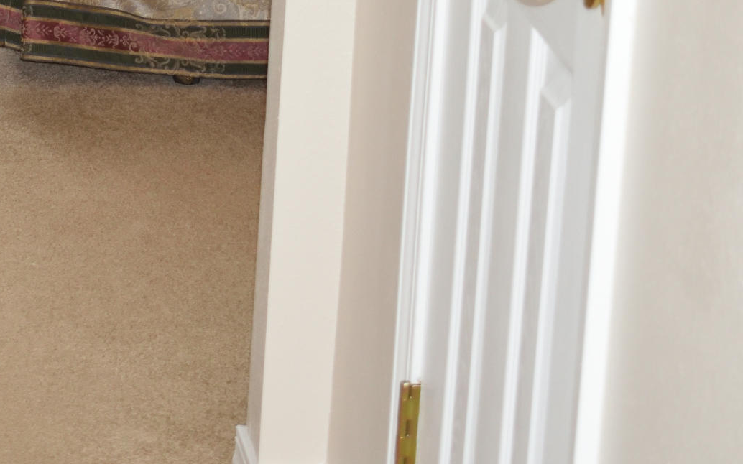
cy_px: -167
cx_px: -128
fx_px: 2875
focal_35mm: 142
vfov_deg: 9.1
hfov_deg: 14.3
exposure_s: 1/100
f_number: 5
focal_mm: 32
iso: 800
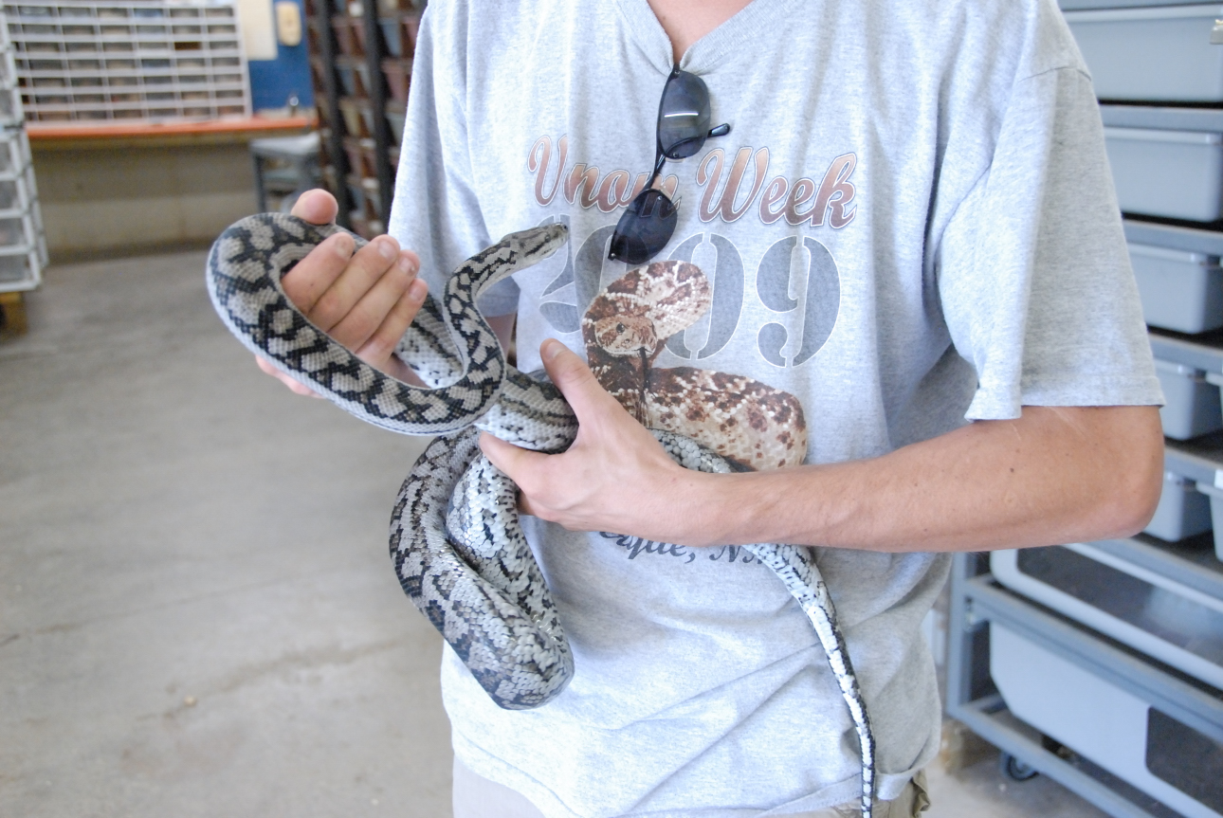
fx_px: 1326
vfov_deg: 34.3
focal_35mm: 39
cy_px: 409
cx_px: 612
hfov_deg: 49.5
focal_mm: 26
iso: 1600
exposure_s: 1/60
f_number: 3.8
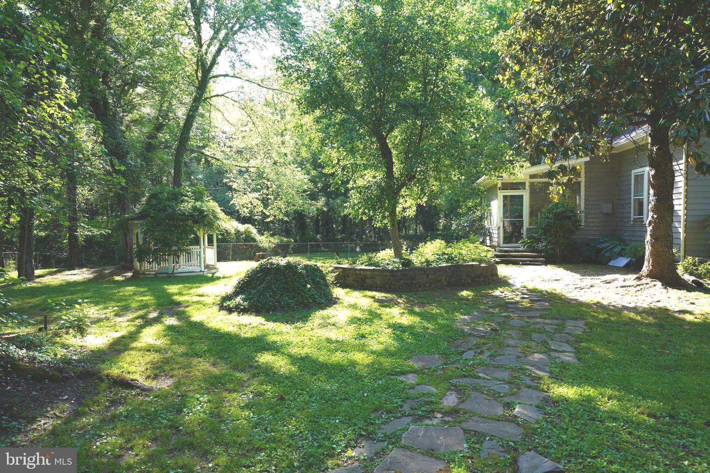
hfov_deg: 73.7
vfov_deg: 53.1
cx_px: 355
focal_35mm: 24
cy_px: 236
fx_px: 473
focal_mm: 24
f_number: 4.5
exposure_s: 1/80
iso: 100
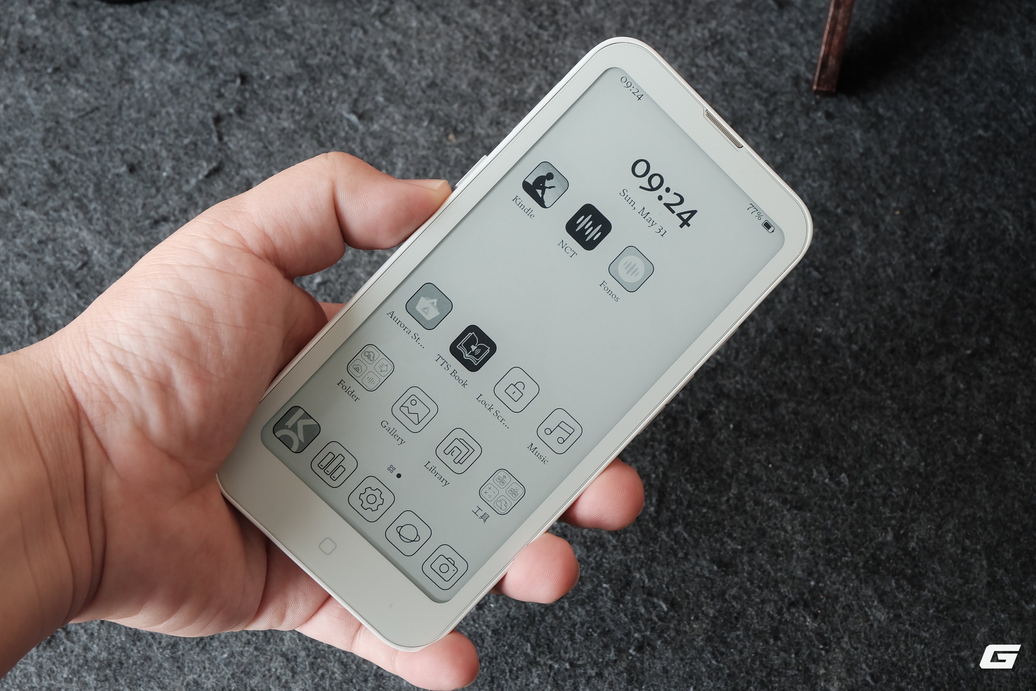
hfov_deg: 44.5
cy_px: 346
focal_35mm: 44
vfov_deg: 30.5
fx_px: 1266
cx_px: 518
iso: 800
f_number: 7.1
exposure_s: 1/58
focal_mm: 29.5
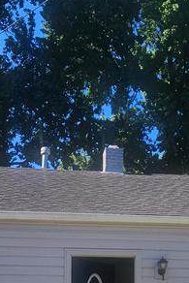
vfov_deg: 35.1
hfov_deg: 26.9
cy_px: 296
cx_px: 118
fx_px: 393
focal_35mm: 50
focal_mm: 2.2
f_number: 2.2
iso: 50
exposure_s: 1/965
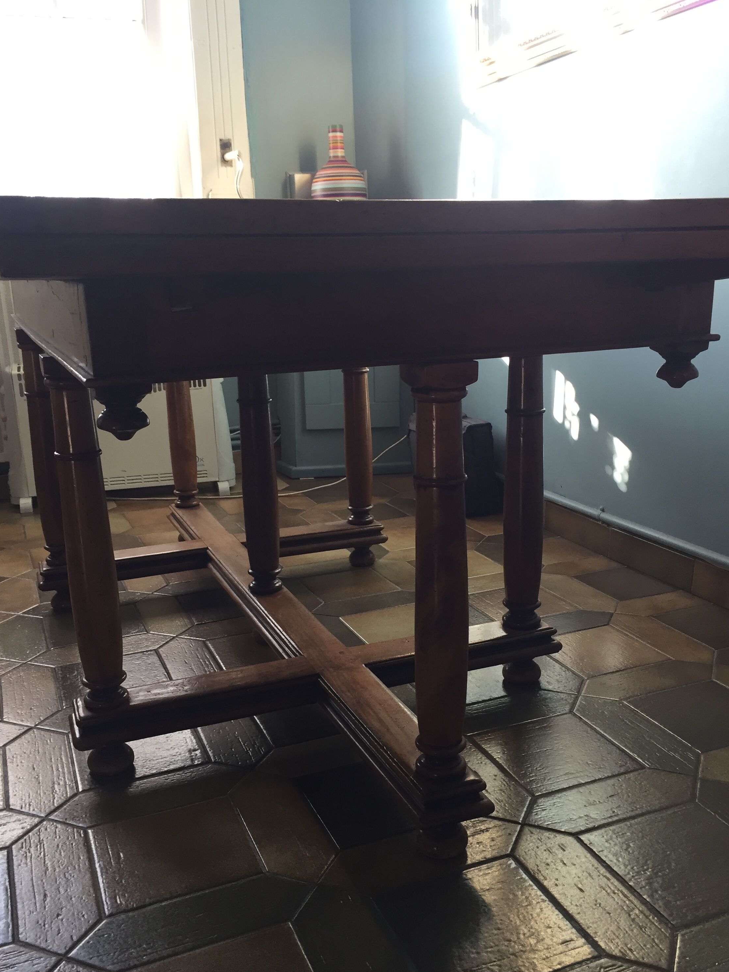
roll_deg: +1.5
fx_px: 898
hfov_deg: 44.2
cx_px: 363
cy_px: 535
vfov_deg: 56.7
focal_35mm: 32
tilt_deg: -16.8
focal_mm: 4.15
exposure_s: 1/33
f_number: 2.2
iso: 32
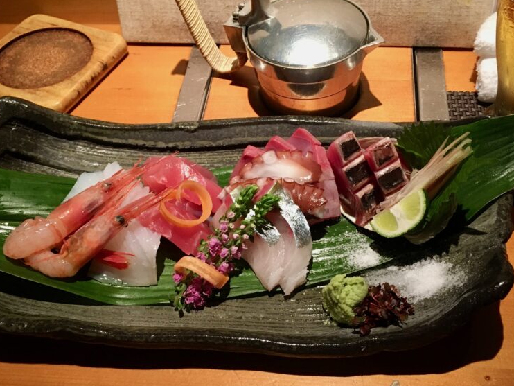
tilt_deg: -52.6
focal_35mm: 40
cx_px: 279
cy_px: 227
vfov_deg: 35.9
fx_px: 594
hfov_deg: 46.7
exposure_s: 1/30
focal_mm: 4.15
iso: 125
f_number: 2.2
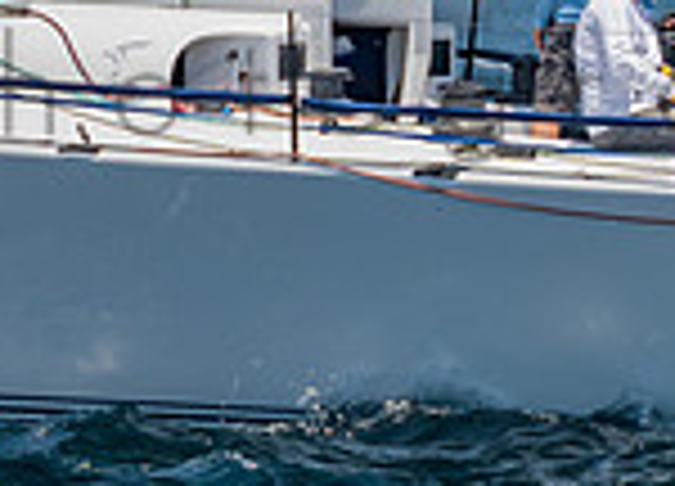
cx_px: 1307
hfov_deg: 0.8
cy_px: -335
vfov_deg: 0.6
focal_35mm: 2461
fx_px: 47307
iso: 320
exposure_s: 1/1000
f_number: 5.6
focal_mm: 400
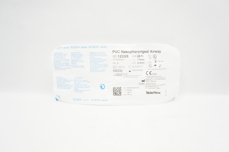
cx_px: 114
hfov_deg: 67.4
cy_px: 76
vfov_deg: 47.8
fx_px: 172
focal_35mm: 27
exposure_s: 1/60
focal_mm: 18
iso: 800
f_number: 5.6
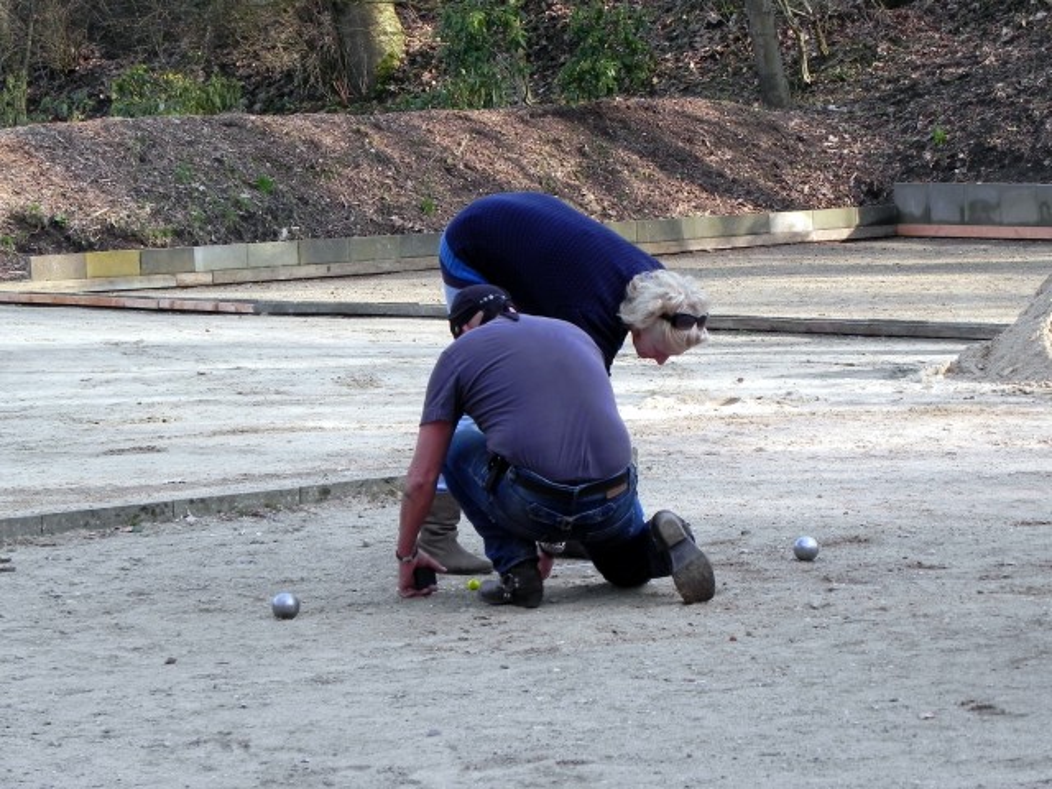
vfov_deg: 11.5
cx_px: 526
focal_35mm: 129
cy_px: 394
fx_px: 3920
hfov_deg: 15.3
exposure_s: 1/180
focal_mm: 23
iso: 160
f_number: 4.5
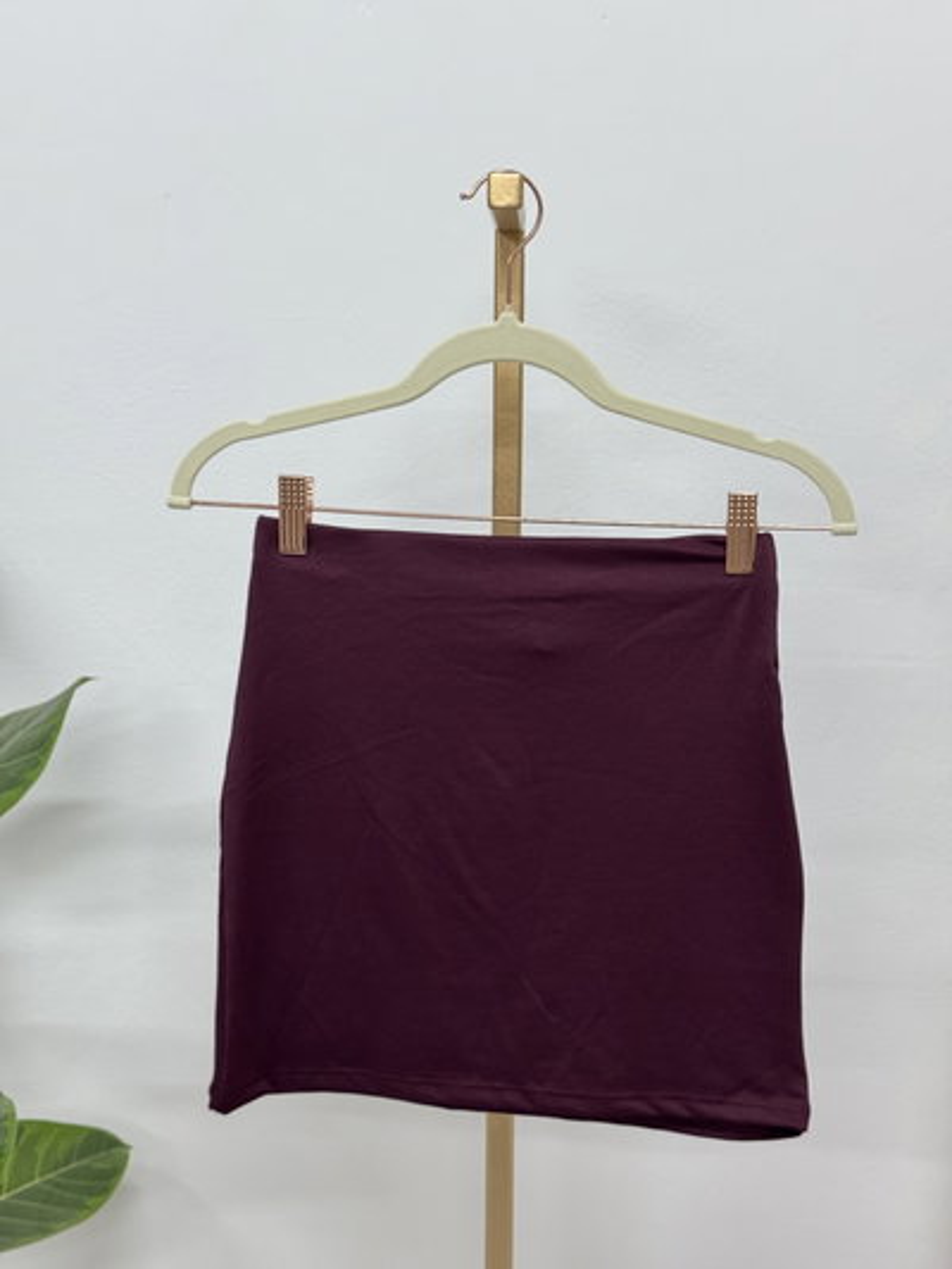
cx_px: 476
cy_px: 634
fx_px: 1759
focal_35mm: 48
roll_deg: +0.9
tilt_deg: -9.1
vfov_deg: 39.6
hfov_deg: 30.3
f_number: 1.78
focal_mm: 6.76
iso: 250
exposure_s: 1/50
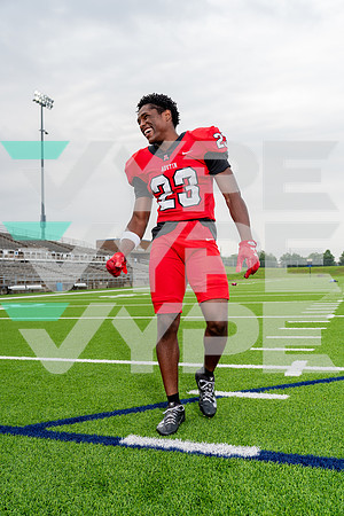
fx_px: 473
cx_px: 172
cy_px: 258
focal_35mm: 33
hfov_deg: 40.0
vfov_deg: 57.2
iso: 100
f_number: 5
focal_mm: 33
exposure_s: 1/250
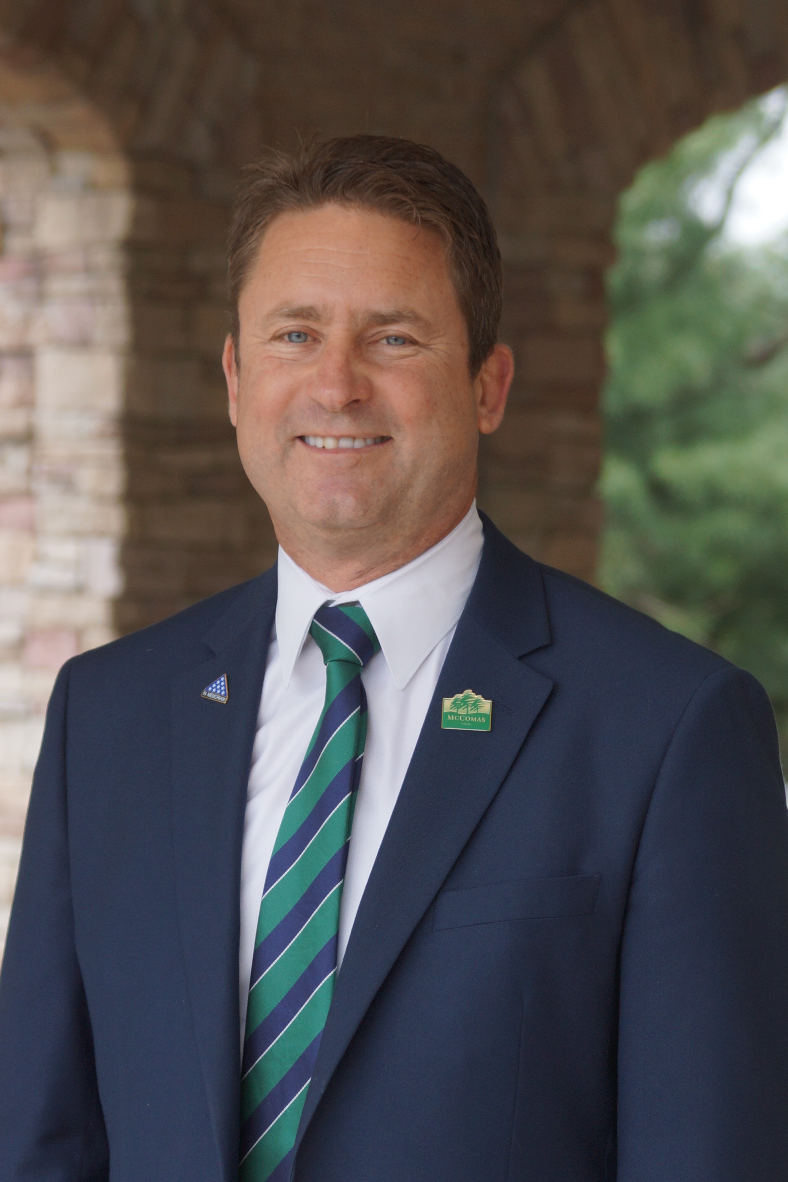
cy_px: 591
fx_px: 4186
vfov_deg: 16.1
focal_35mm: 128
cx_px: 394
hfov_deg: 10.8
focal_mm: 85
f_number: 5
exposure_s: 1/160
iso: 200
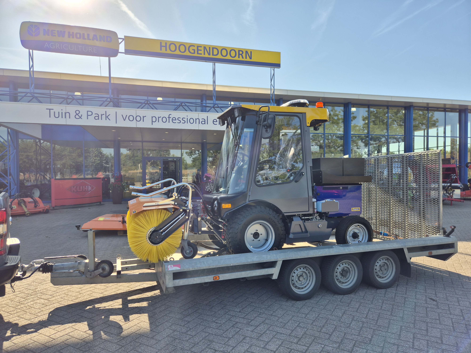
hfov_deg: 73.9
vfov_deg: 58.9
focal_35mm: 23
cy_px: 176
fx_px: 313
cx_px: 236
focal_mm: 5.4
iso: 25
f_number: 1.8
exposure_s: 1/1396
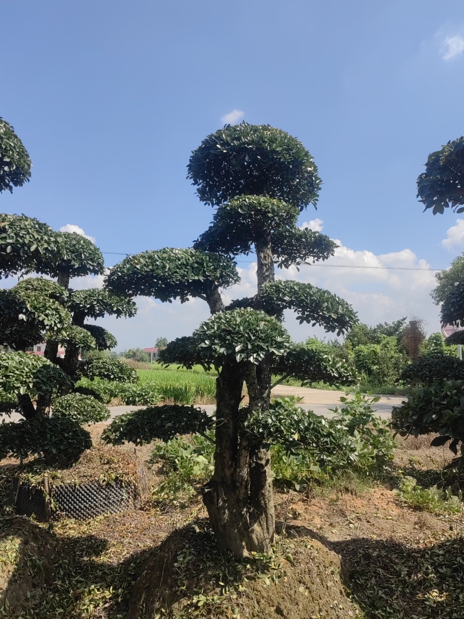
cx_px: 232
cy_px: 310
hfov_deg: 51.3
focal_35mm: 27
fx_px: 483
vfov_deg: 65.3
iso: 50
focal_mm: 5.54
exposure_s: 1/2457
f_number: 1.8
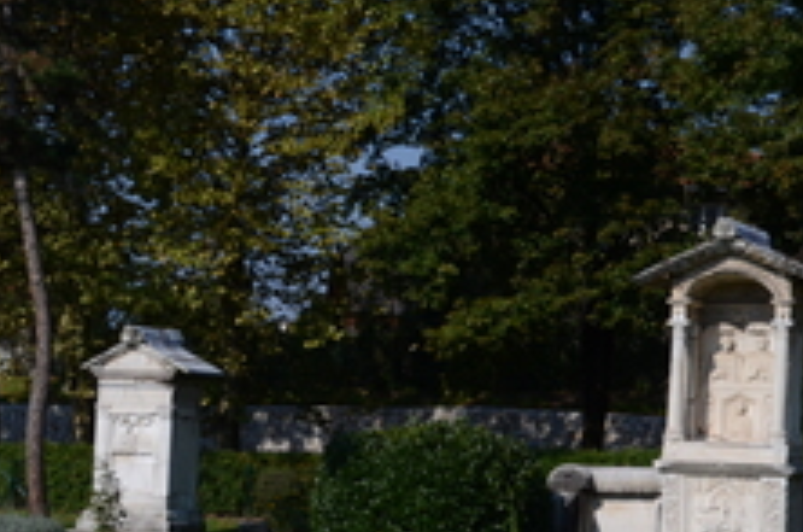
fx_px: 2671
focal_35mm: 120
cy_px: 423
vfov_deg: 11.3
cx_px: 203
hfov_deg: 17.0
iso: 320
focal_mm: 44
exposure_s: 1/500
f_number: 11
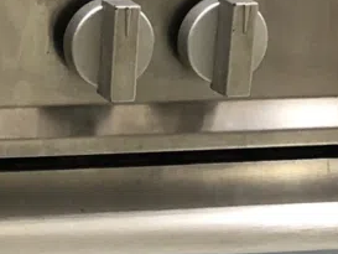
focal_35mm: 140
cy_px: 222
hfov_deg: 13.8
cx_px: -25
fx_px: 1368
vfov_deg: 10.6
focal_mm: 4
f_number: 1.8
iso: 80
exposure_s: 1/15
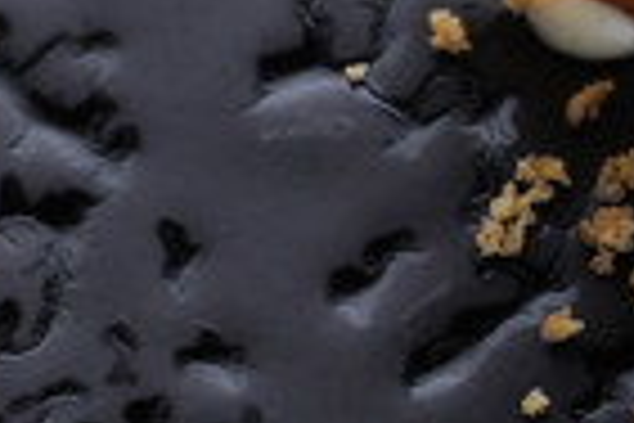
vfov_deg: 5.0
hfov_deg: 7.4
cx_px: 1084
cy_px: -9
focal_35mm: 272
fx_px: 4790
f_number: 8
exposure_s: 1/250
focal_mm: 50
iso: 800
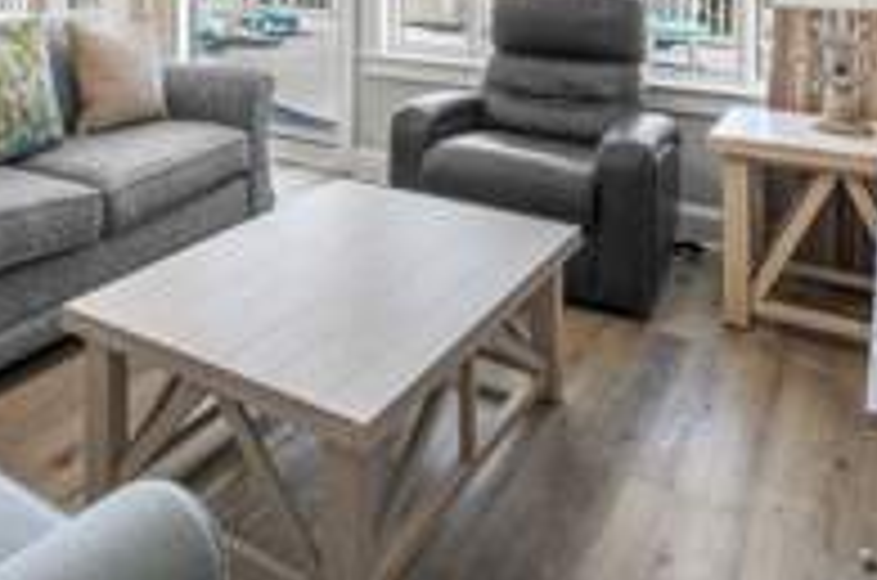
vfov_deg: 31.5
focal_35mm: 37
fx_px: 899
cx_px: 99
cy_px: -65
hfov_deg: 47.1
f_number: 7.1
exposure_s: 1/8
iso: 125
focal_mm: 15
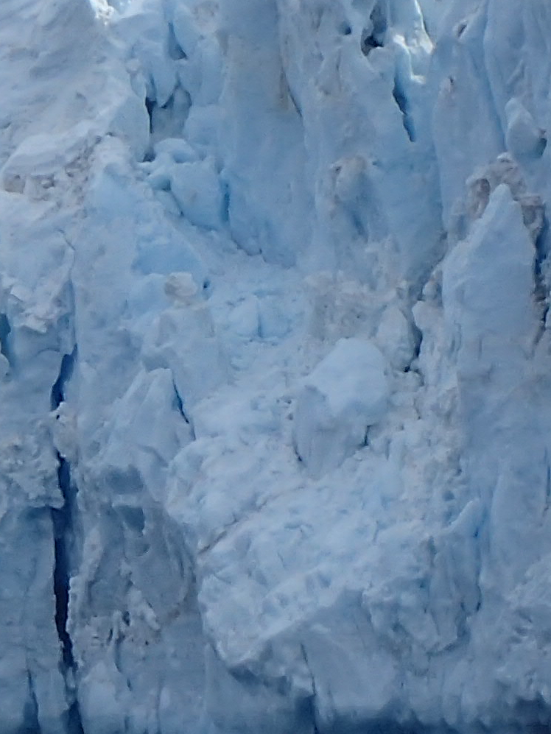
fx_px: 9803
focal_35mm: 462
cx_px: -305
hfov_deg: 3.2
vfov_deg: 4.3
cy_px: -21
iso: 100
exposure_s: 1/800
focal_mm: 18
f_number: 6.3
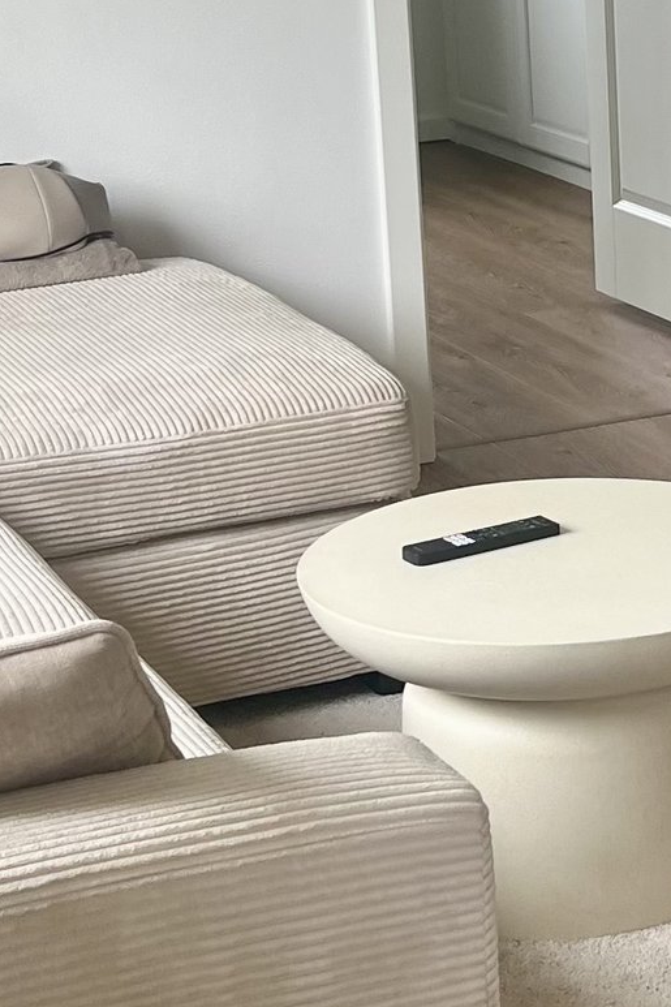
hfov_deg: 12.8
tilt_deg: -12.7
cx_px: 731
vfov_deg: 19.4
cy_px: 345
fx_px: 2937
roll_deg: +0.7
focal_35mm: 105
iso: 50
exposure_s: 1/121
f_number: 1.5
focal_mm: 5.7
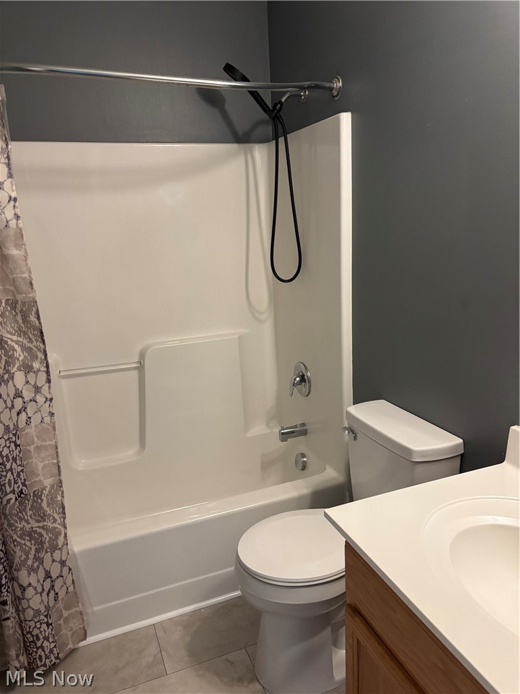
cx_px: 260
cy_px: 347
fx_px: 521
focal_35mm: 26
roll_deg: +1.5
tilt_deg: -12.0
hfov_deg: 53.1
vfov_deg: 67.3
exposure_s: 1/60
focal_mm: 5.96
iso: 400
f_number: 1.6
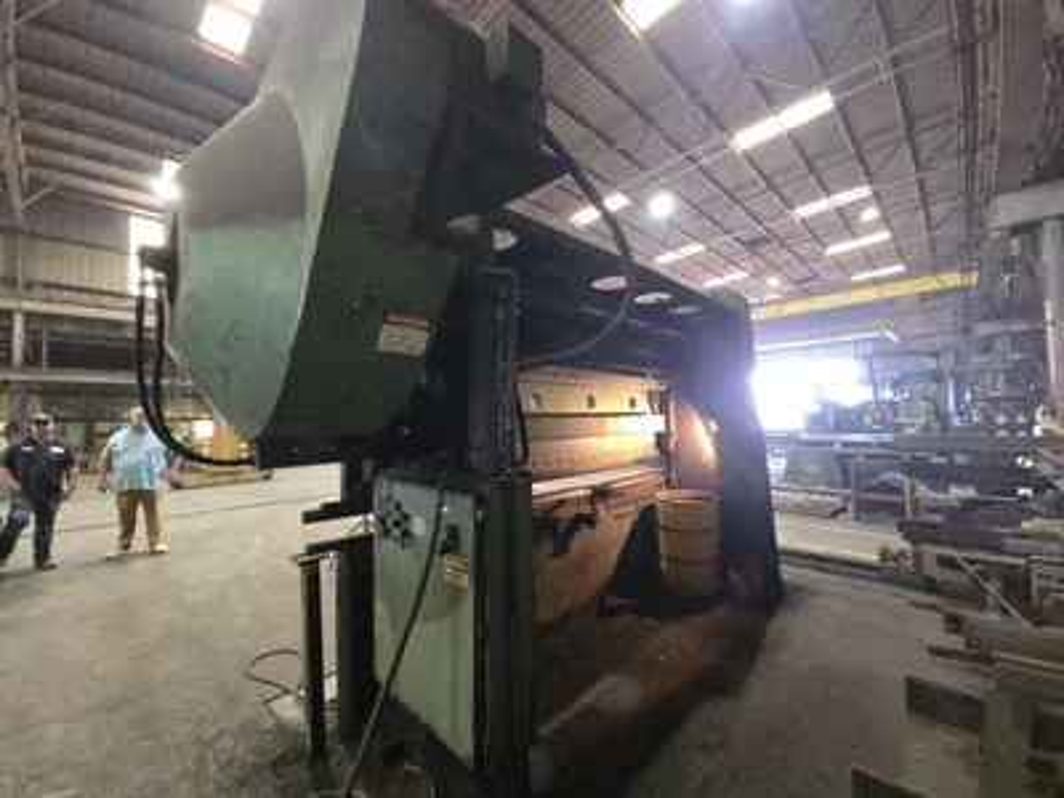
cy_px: 399
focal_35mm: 13
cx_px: 532
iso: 1250
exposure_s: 1/60
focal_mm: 2.2
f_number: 2.2
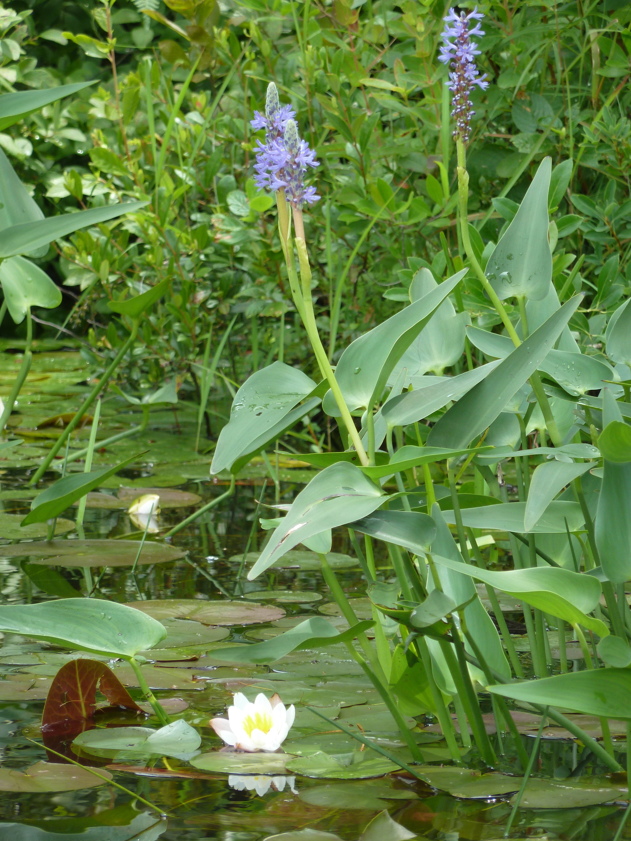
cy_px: 420
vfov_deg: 8.2
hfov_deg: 6.1
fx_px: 5881
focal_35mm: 242
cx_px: 316
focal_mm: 39.7
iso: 100
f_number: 4.7
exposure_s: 1/100
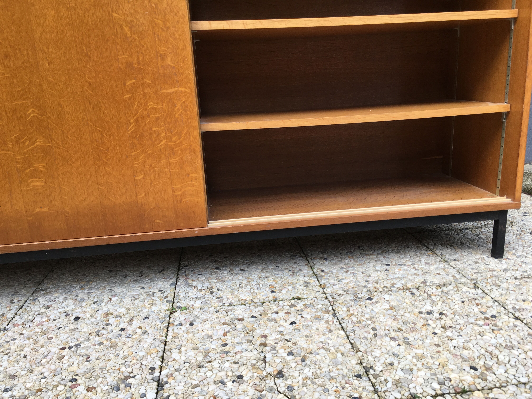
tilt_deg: -13.7
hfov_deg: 61.7
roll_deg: +3.7
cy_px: 200
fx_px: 446
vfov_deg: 48.2
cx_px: 266
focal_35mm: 29
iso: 25
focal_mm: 4.15
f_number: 2.2
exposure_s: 1/217
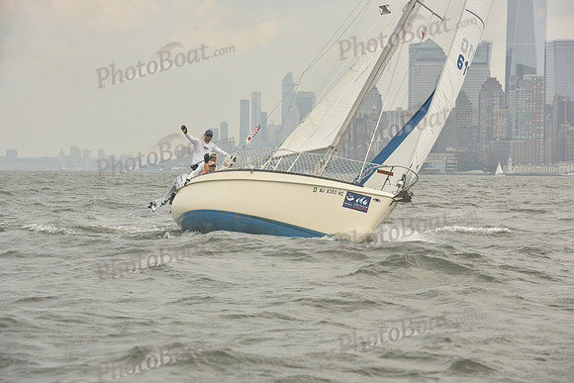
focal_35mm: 135
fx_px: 2153
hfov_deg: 15.2
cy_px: 192
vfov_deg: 10.2
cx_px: 287
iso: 250
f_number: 7.1
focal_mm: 135
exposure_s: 1/800
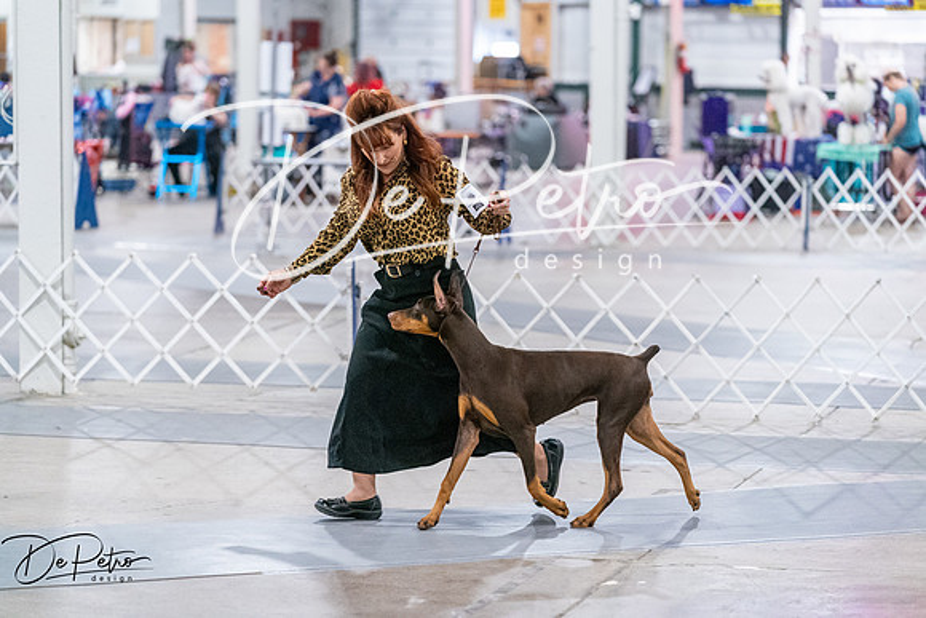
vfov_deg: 10.5
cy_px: 309
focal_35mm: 131
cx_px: 463
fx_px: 3370
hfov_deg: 15.6
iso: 6400
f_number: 3.2
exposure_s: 1/320
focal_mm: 131
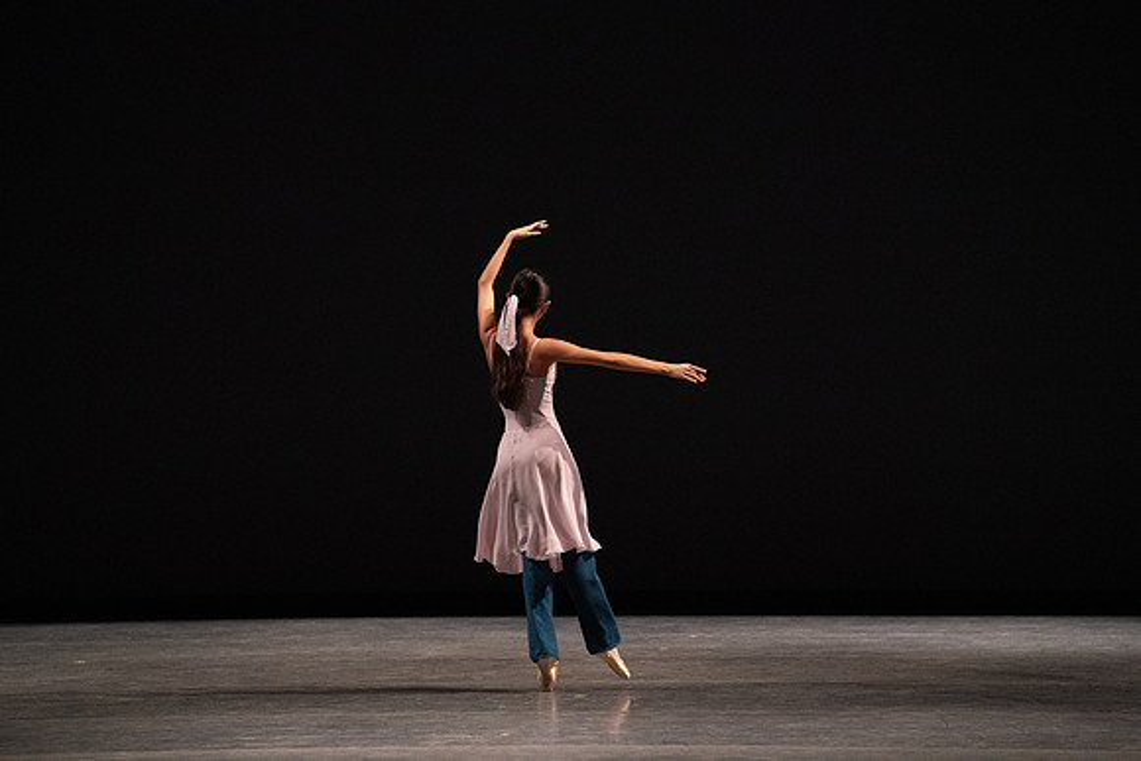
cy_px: 380
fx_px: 6340
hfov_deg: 10.3
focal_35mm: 200
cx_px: 570
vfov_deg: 6.9
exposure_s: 1/400
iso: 12800
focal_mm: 200
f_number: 5
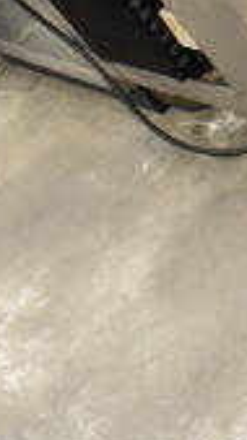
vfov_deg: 20.3
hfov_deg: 9.5
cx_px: 718
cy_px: 7
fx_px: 1188
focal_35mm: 102
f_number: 3.5
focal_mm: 18
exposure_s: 1/30
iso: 3200
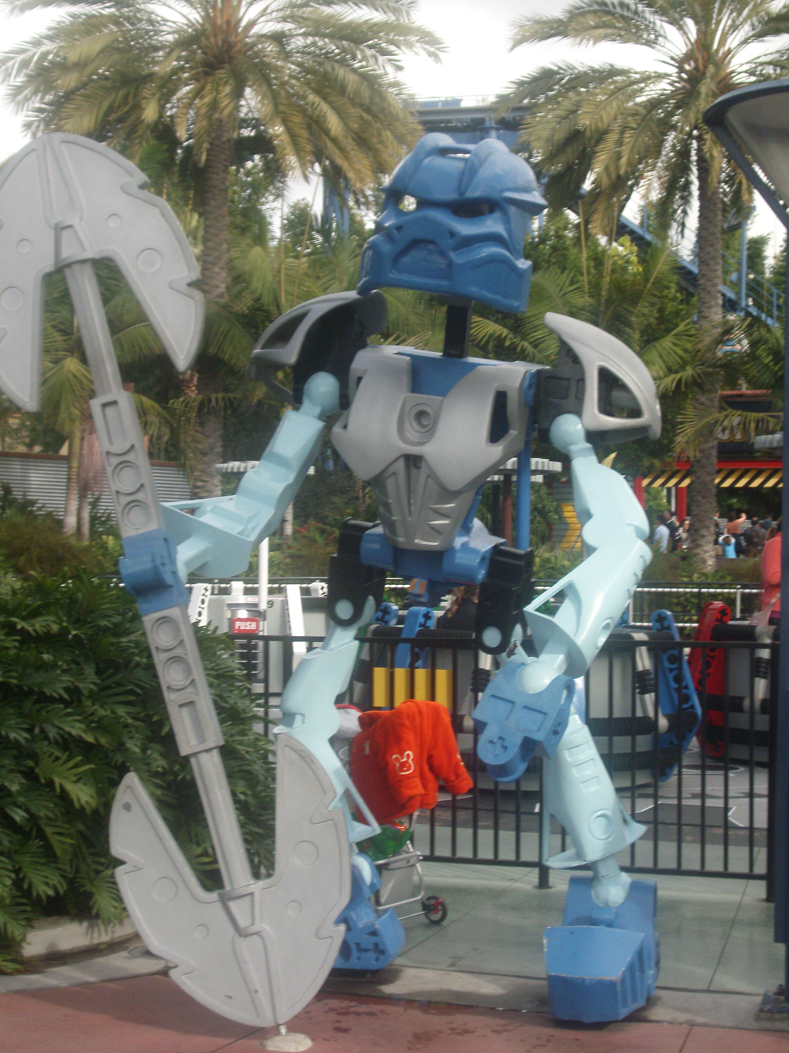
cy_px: 526
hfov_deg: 21.9
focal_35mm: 67
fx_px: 2036
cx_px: 394
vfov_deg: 29.0
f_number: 10.6
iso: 129
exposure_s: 1/60
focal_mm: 11.2
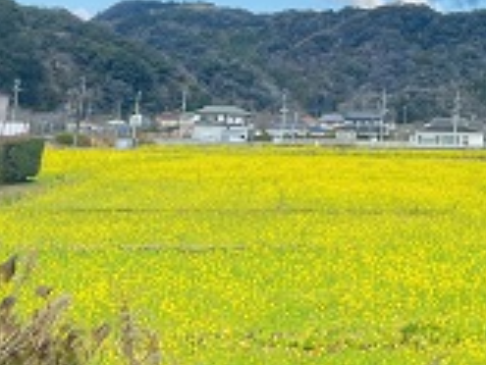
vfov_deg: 16.1
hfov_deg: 21.0
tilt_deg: +14.0
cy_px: -155
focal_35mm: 85
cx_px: 627
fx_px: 1194
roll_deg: -1.9
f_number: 1.5
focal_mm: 5.7
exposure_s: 1/1048
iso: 50
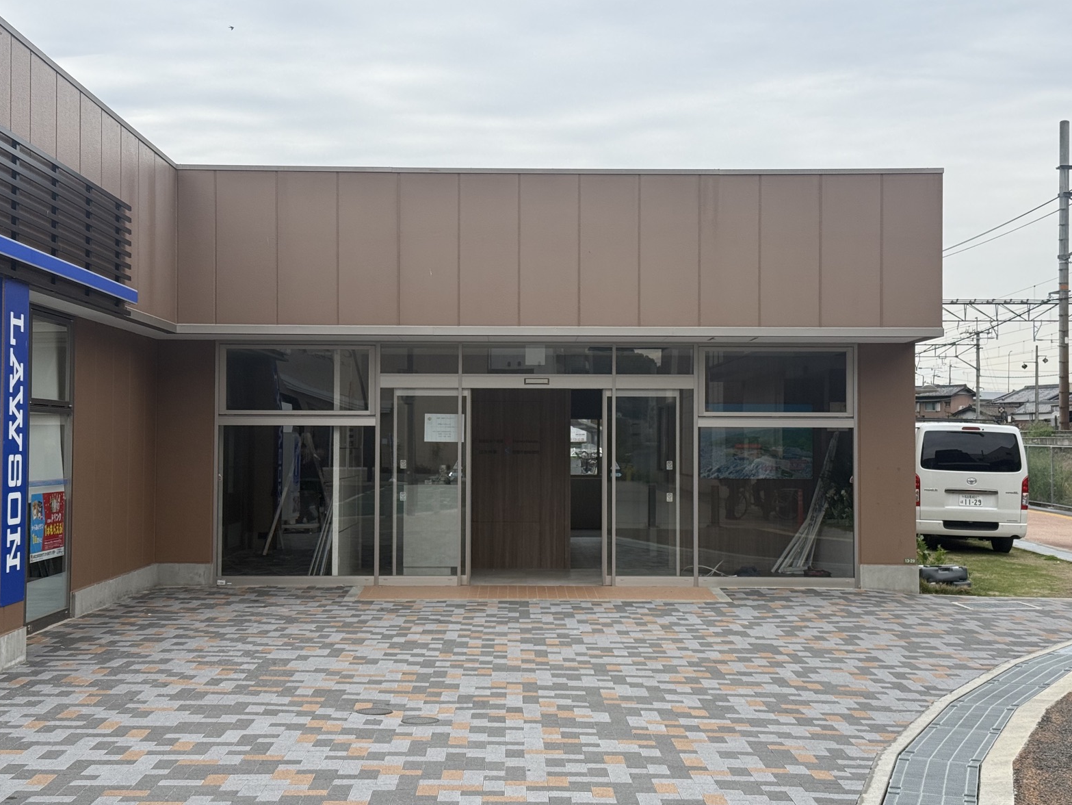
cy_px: 398
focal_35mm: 49
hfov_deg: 38.9
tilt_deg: +1.7
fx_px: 1518
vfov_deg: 29.7
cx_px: 538
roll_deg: -0.1
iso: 64
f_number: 1.78
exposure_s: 1/2415
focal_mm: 6.76
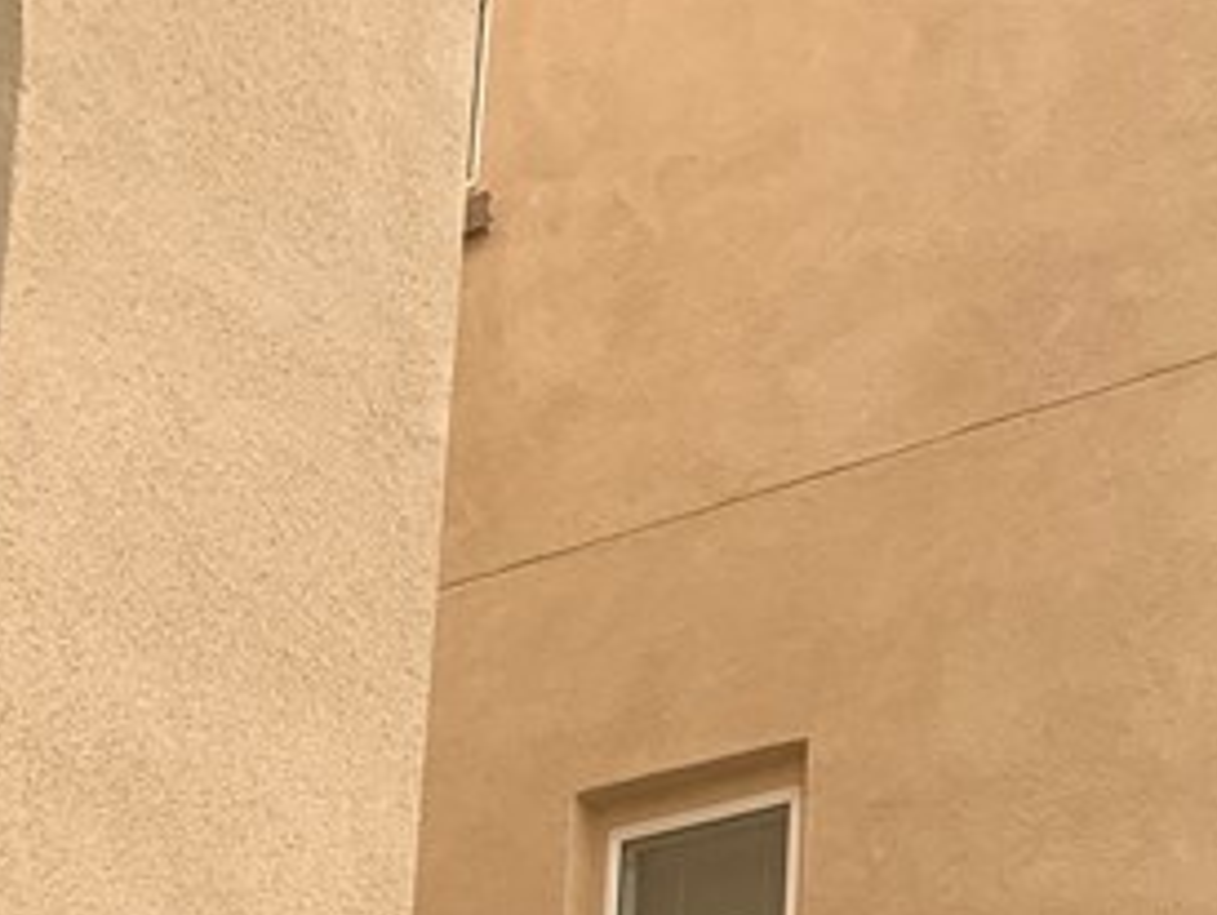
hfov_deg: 18.9
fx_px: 3413
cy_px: 1612
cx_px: 1537
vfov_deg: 13.7
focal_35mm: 97
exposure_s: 1/220
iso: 25
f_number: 1.8
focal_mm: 4.25
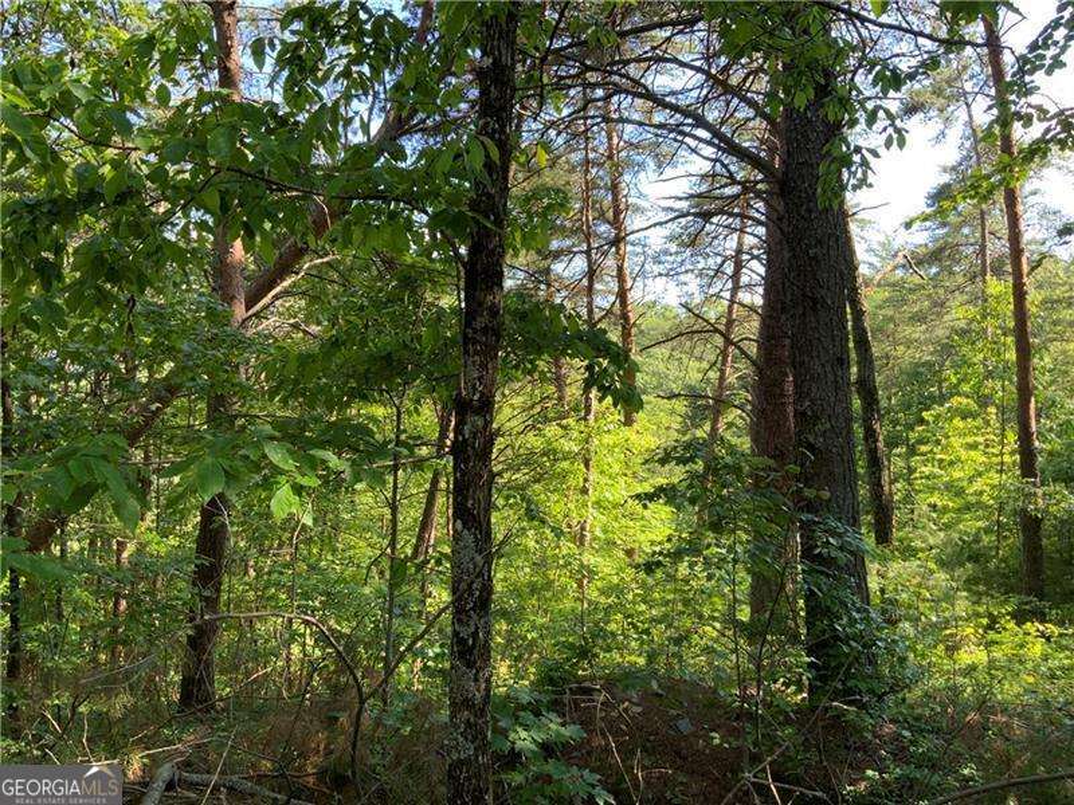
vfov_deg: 48.2
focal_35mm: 29
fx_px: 900
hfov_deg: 61.7
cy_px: 402
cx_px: 537
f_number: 1.8
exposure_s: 1/122
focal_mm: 3
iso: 25
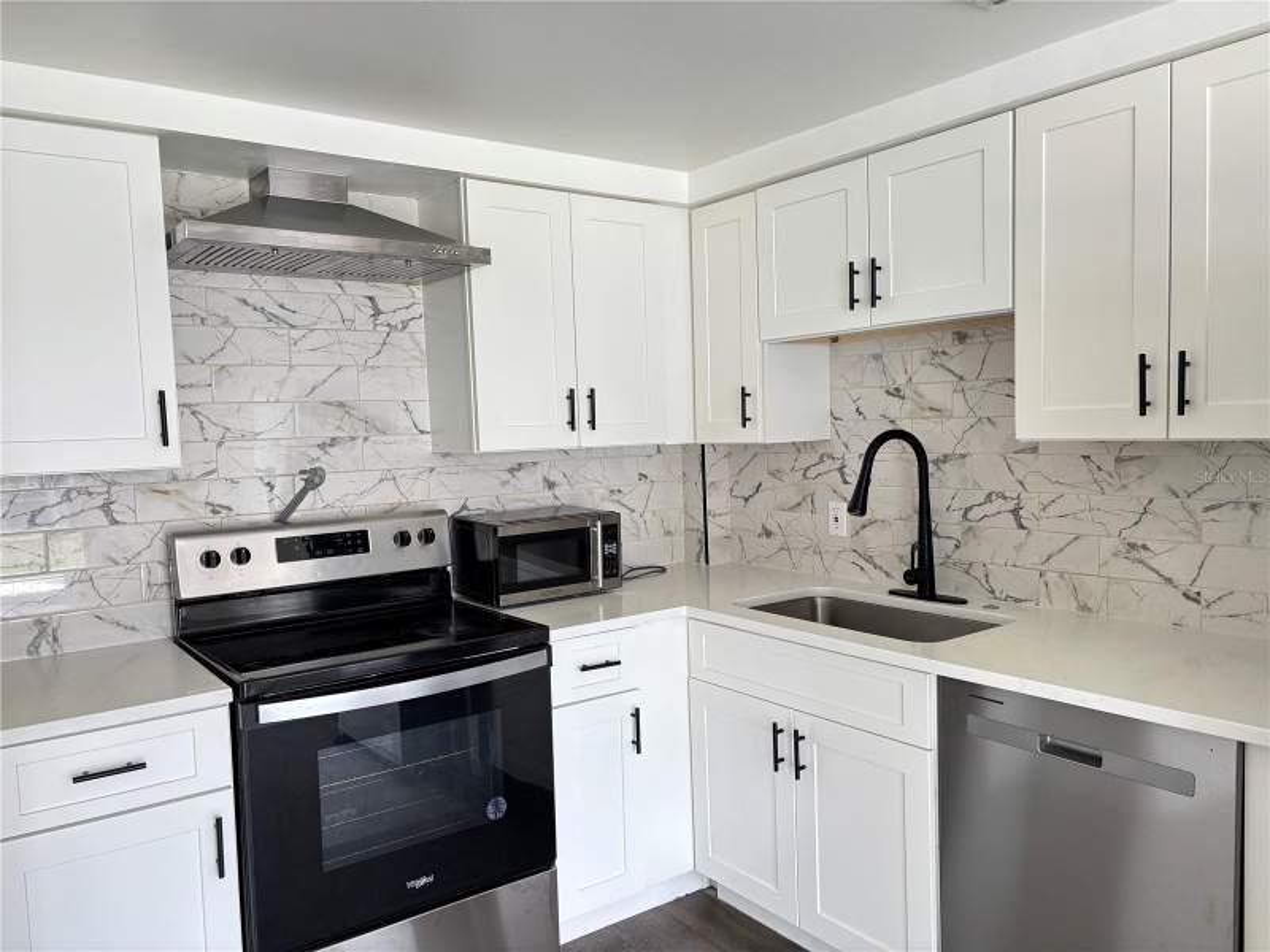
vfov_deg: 53.1
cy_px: 476
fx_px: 954
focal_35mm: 26
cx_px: 635
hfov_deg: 67.3
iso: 125
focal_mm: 5.96
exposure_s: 1/121
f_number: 1.6
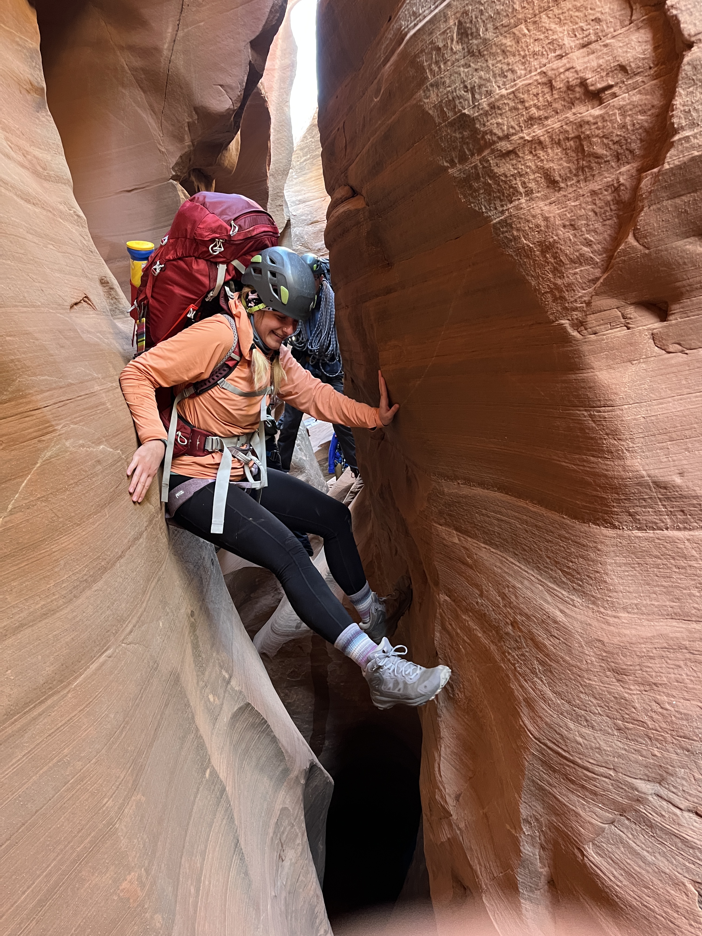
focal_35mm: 26
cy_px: 468
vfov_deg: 67.3
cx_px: 351
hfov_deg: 53.1
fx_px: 703
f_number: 1.6
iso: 400
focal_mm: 5.1
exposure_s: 1/60
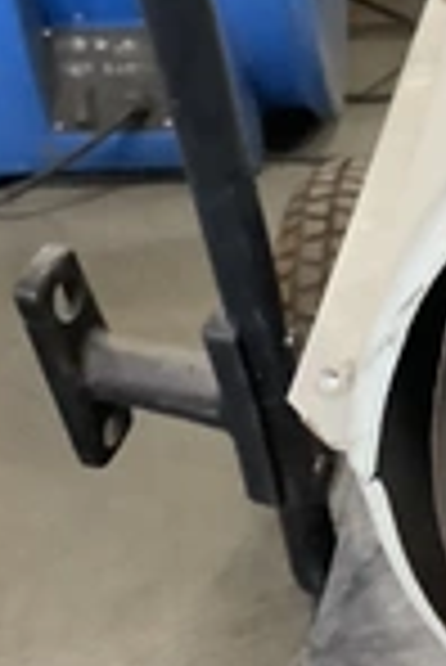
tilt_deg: -32.0
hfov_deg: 14.4
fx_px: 1613
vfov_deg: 23.3
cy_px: 396
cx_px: 721
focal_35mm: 87
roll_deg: -2.7
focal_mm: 3.3
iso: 320
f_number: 2.4
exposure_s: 1/30
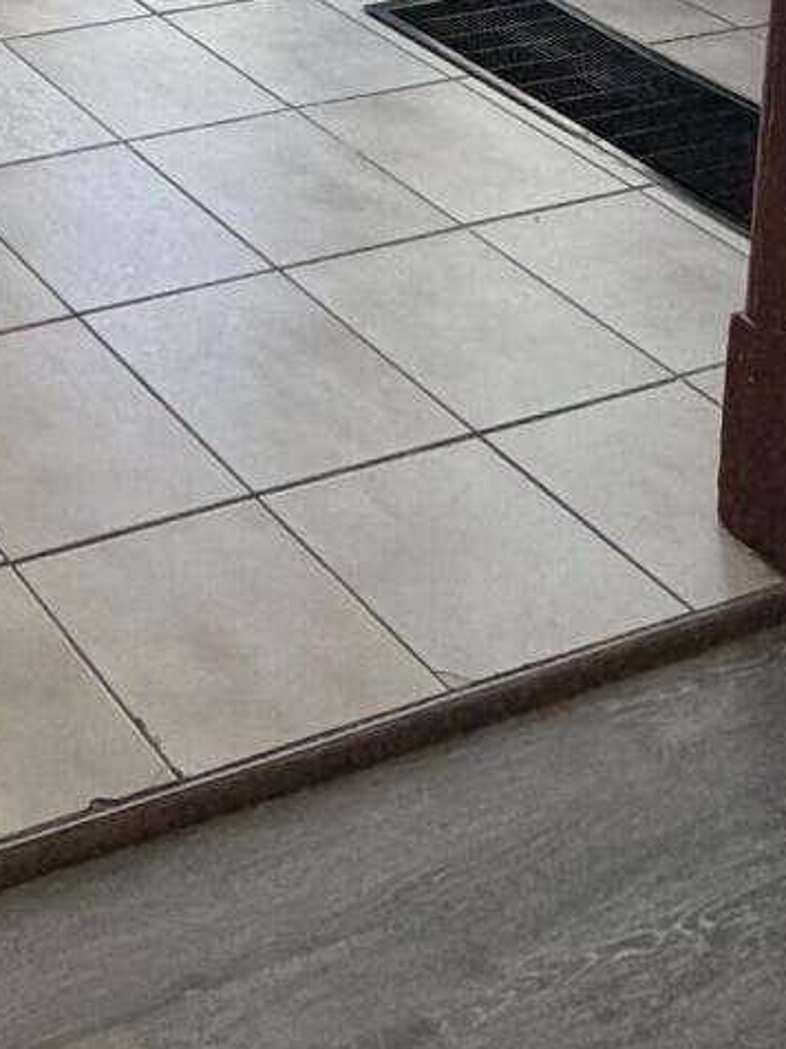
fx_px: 1787
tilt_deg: -5.0
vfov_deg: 23.5
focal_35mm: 59
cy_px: -658
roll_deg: -0.2
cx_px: -528
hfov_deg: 19.9
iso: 160
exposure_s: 1/120
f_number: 2.2
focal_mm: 2.22
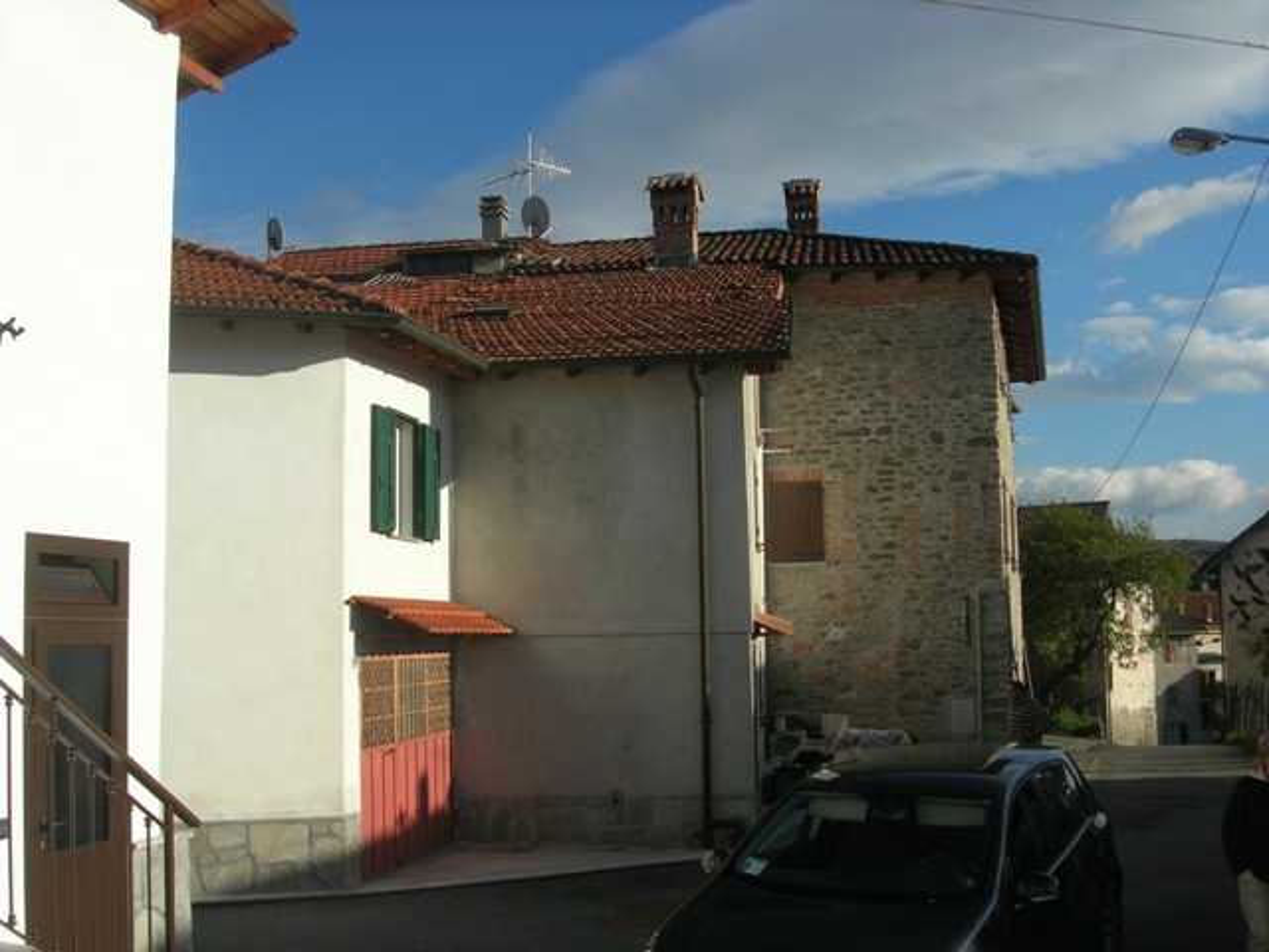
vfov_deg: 37.7
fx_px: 1393
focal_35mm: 38
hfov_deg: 49.0
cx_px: 634
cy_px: 476
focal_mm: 7.8
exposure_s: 1/685
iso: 64
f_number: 4.8
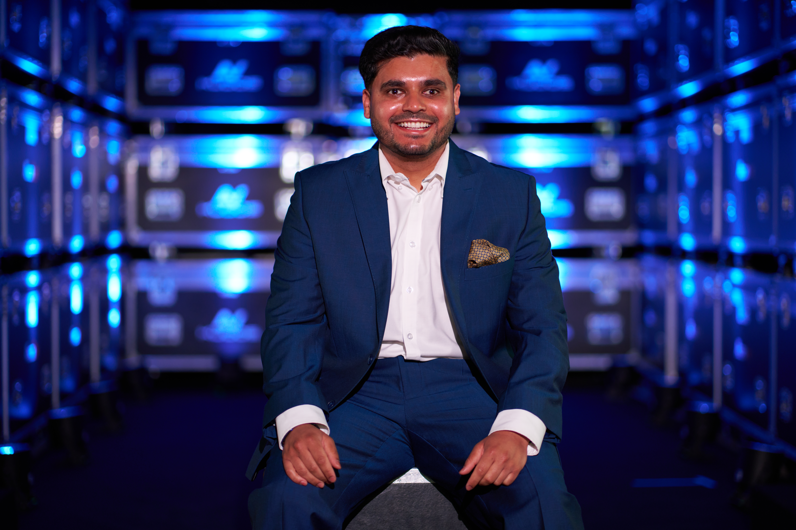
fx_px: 1879
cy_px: 265
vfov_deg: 16.1
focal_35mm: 85
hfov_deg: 23.9
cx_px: 398
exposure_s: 1/100
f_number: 1.8
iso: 640
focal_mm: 85
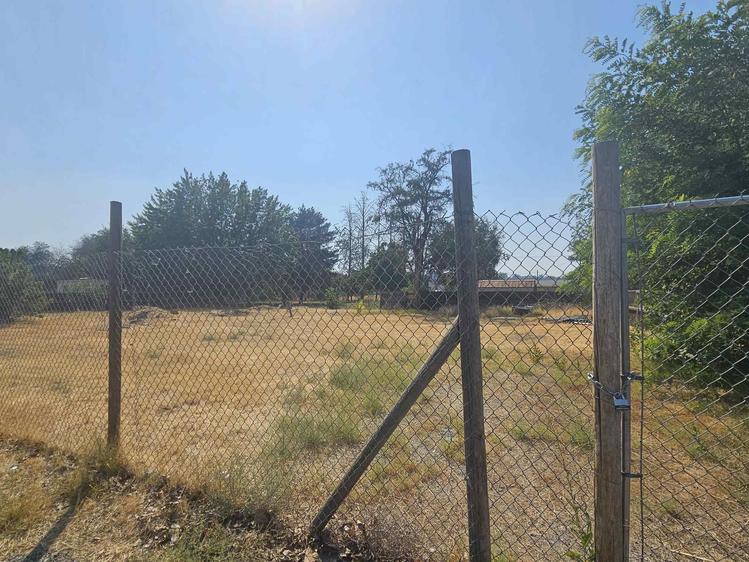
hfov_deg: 94.4
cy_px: 308
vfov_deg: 77.9
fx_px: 346
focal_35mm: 16
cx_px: 352
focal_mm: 2.2
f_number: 2.2
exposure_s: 1/4807
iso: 50
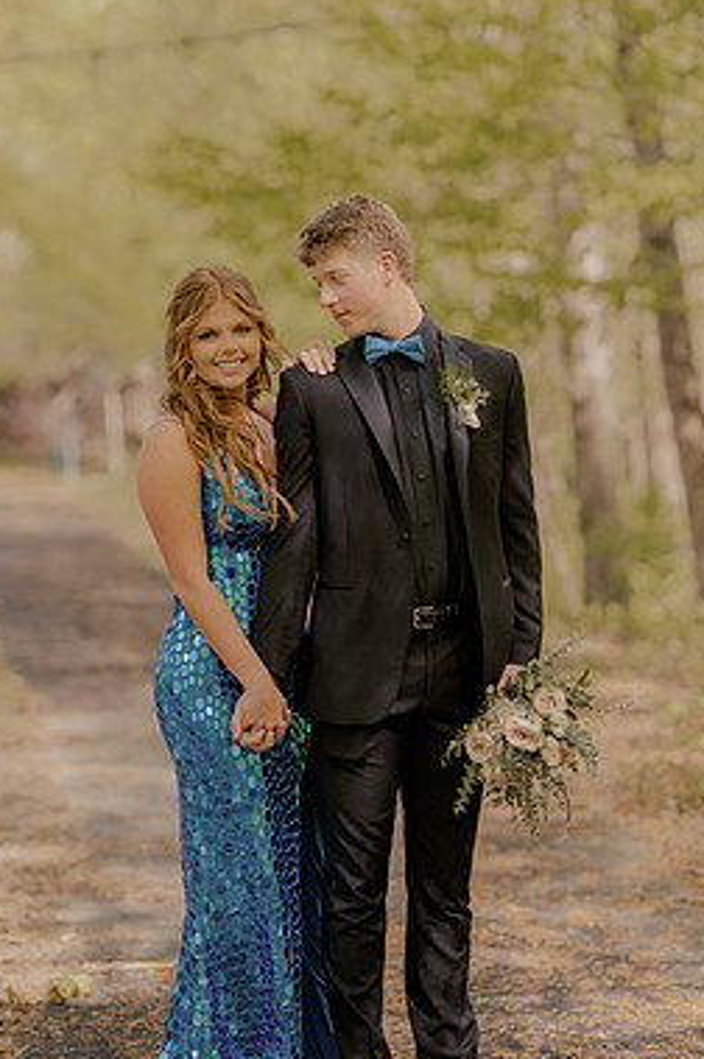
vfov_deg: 20.2
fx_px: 2968
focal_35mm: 101
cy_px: 595
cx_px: 335
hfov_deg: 13.5
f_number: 2
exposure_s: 1/500
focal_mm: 85
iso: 100
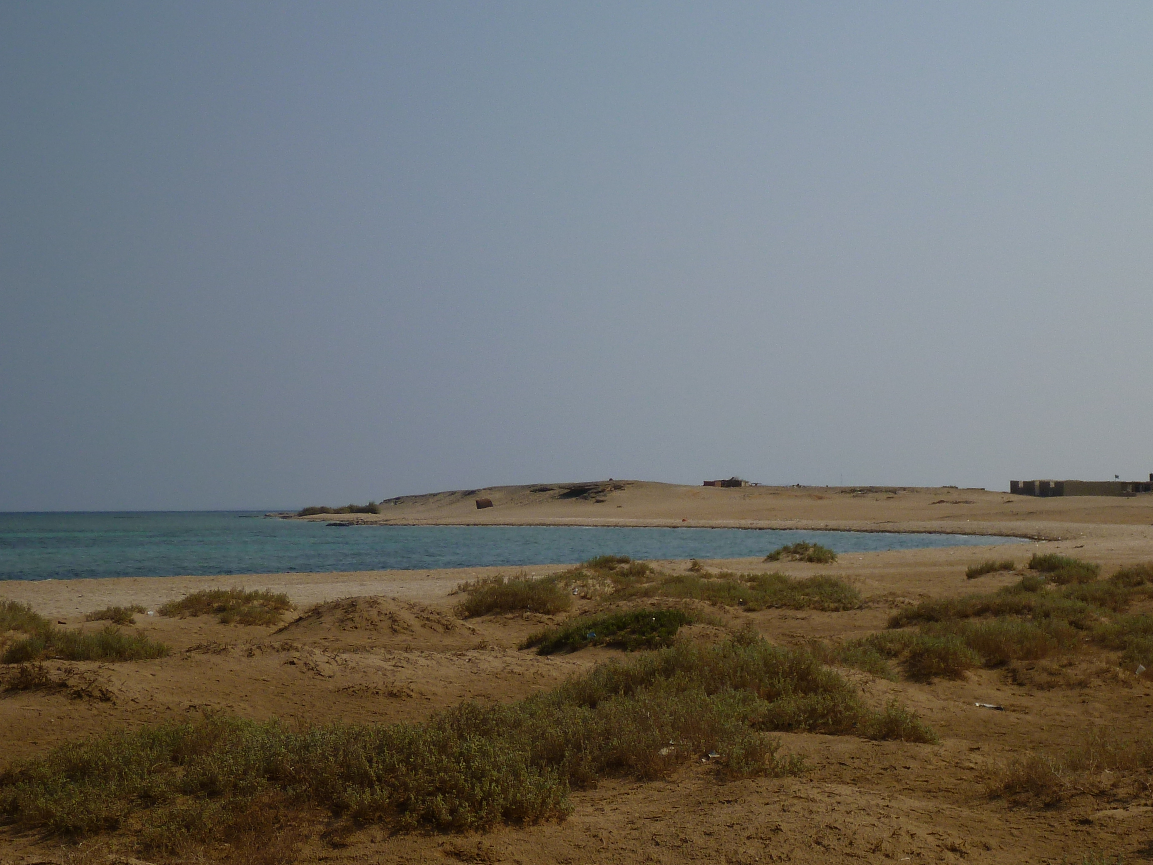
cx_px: 807
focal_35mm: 95
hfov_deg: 20.5
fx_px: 3164
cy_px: 549
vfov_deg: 15.5
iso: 100
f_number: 5.3
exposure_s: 1/1000
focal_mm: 11.7
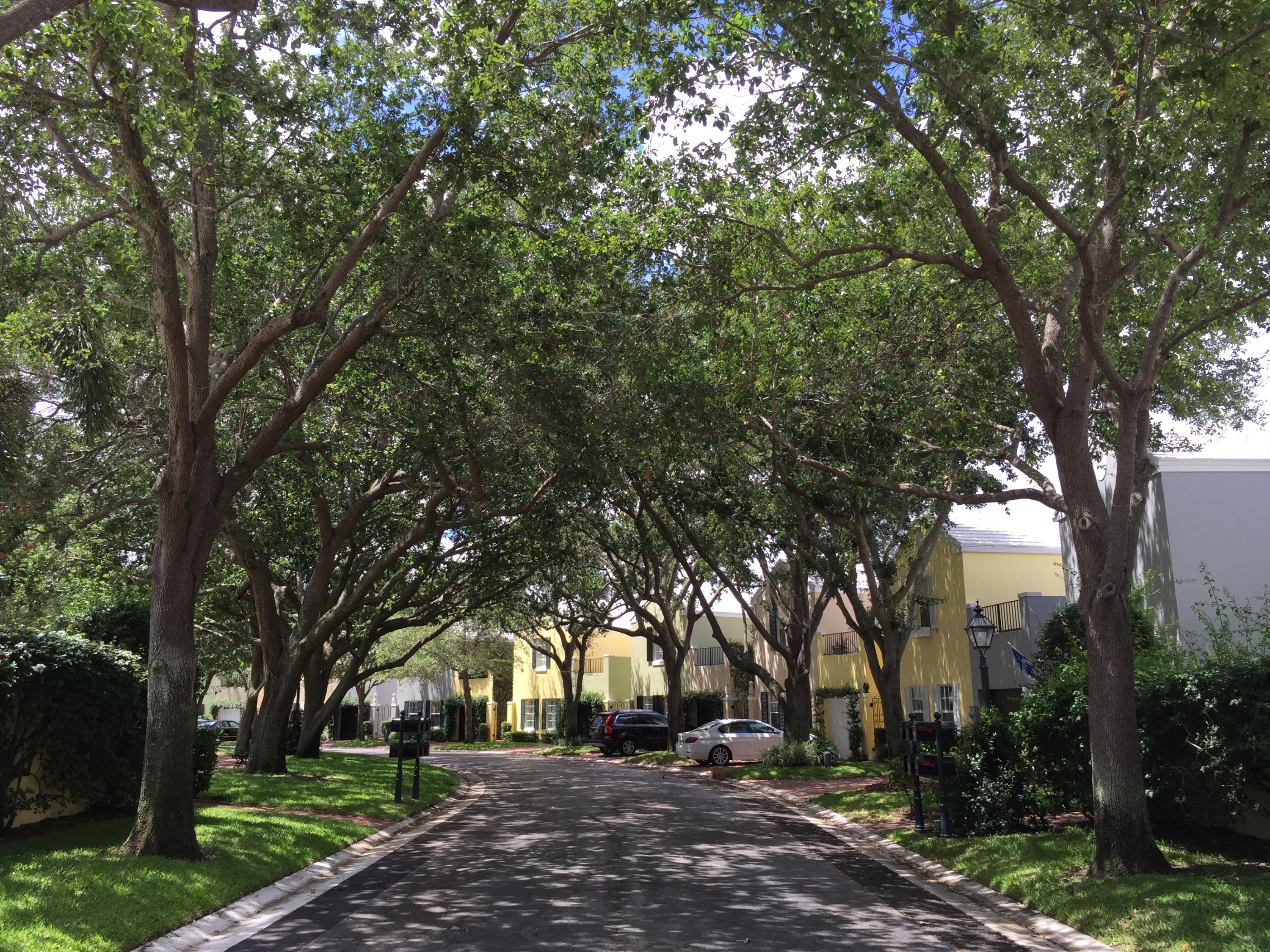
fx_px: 1064
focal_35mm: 29
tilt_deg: +13.2
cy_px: 476
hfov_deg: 61.7
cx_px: 635
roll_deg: -0.8
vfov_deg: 48.2
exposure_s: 1/618
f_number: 2.2
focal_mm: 4.15
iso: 32
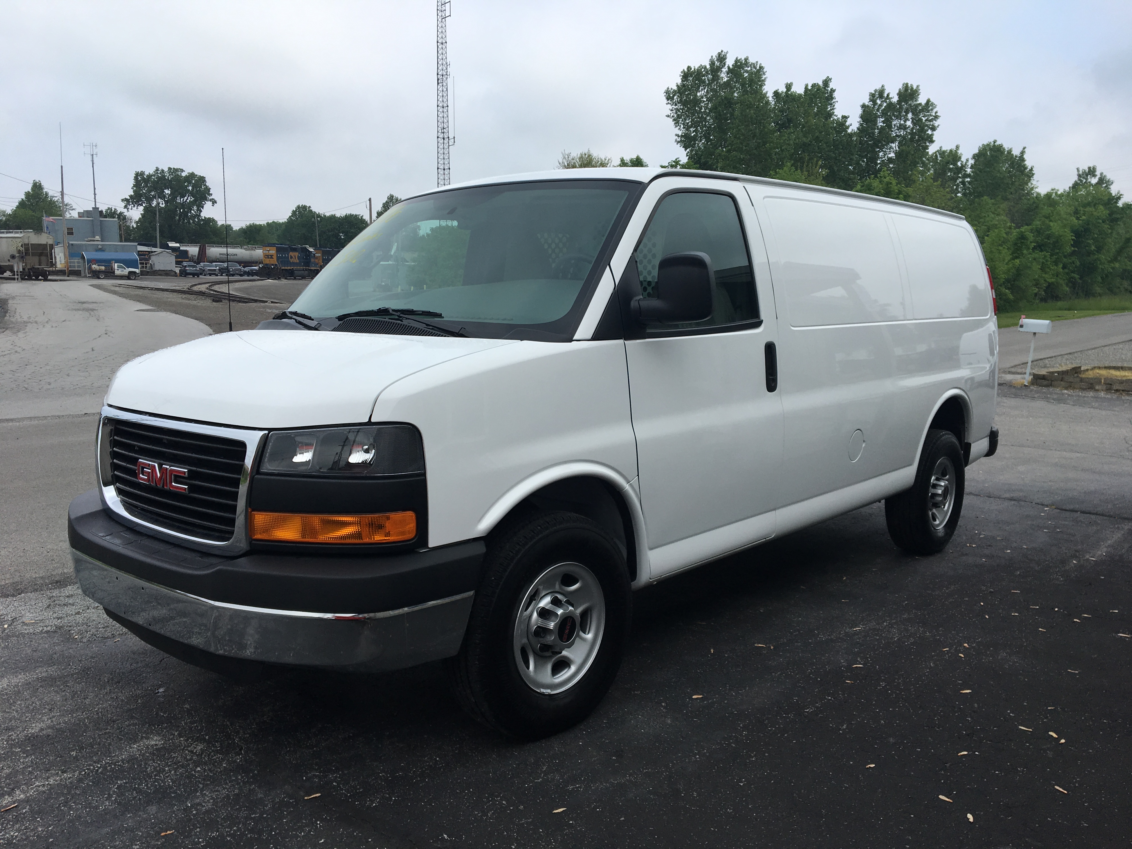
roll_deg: -0.9
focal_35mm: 29
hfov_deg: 61.7
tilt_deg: -9.2
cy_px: 424
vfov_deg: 48.2
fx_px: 948
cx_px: 566
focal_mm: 4.15
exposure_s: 1/1115
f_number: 2.2
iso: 25
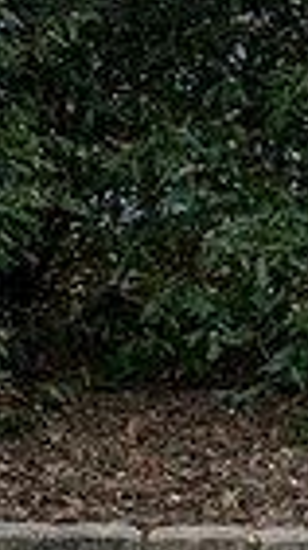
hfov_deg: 3.4
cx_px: 1127
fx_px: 5024
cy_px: 525
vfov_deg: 6.2
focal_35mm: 345
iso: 400
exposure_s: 1/640
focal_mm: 80
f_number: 6.3
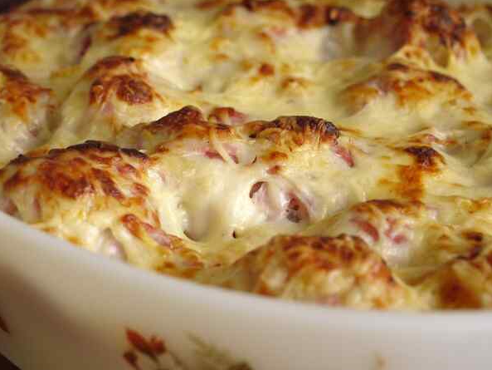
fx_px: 1294
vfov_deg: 16.2
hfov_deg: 21.5
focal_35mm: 91
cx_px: 246
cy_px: 185
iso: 250
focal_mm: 45
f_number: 5.6
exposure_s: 1/60
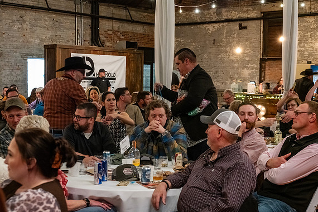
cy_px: 106
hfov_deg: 33.9
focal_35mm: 59
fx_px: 521
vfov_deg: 23.0
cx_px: 161
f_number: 6.3
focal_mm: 58
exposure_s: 1/40
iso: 6400
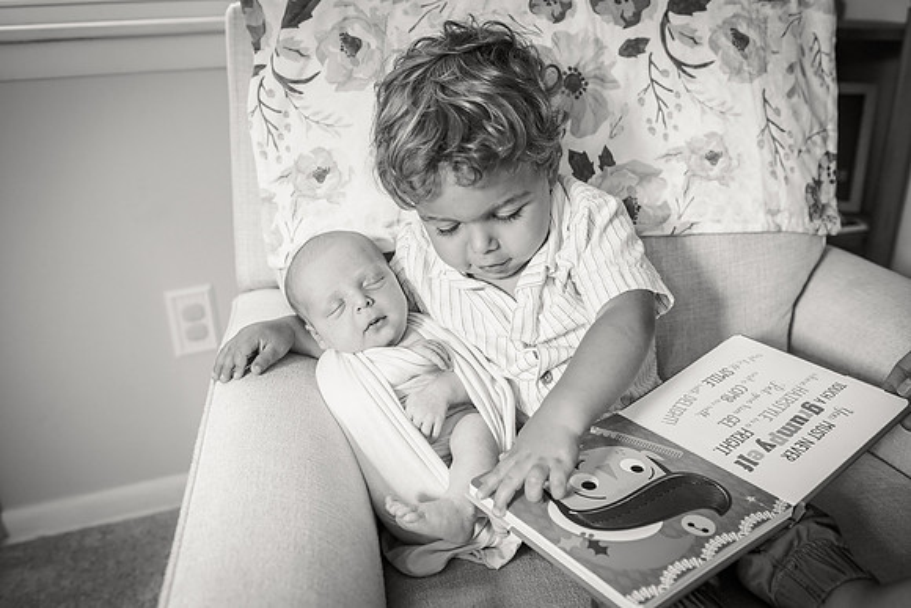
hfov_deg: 55.8
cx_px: 456
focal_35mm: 34
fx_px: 859
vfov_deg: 39.0
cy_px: 304
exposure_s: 1/160
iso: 3200
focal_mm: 32
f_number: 3.5
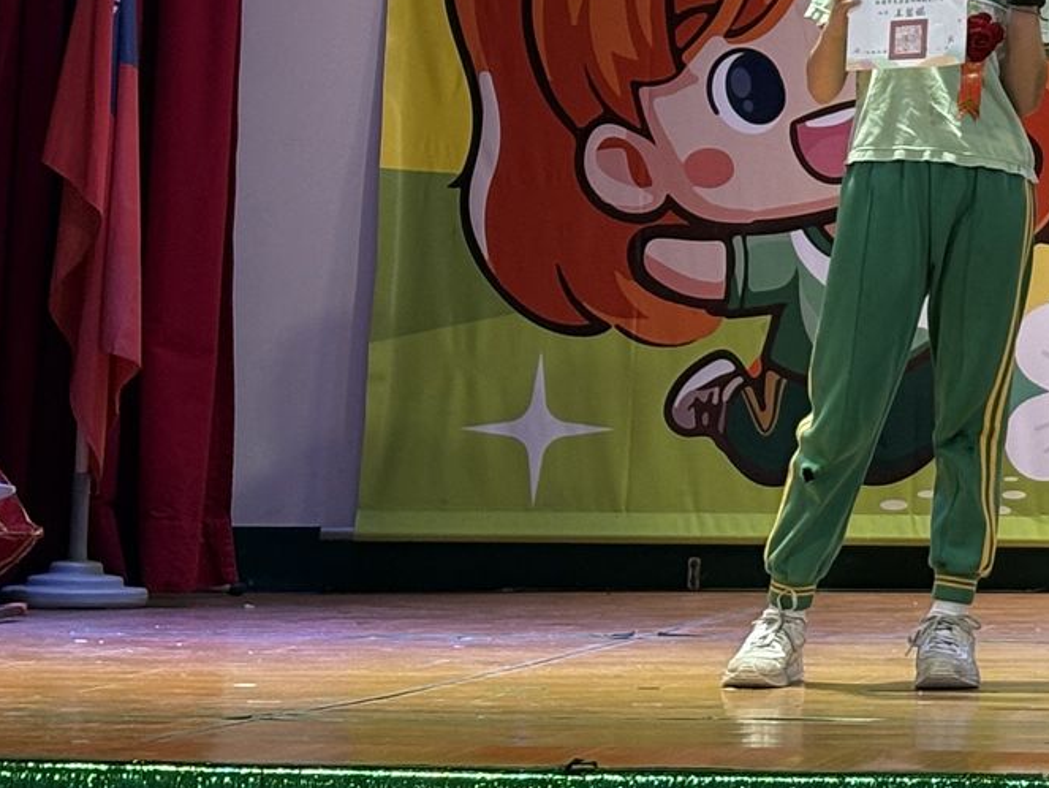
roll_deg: -0.3
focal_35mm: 158
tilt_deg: +8.3
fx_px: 4791
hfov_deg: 12.0
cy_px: -272
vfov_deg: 9.2
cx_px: 1513
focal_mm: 5.96
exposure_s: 1/60
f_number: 1.6
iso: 64
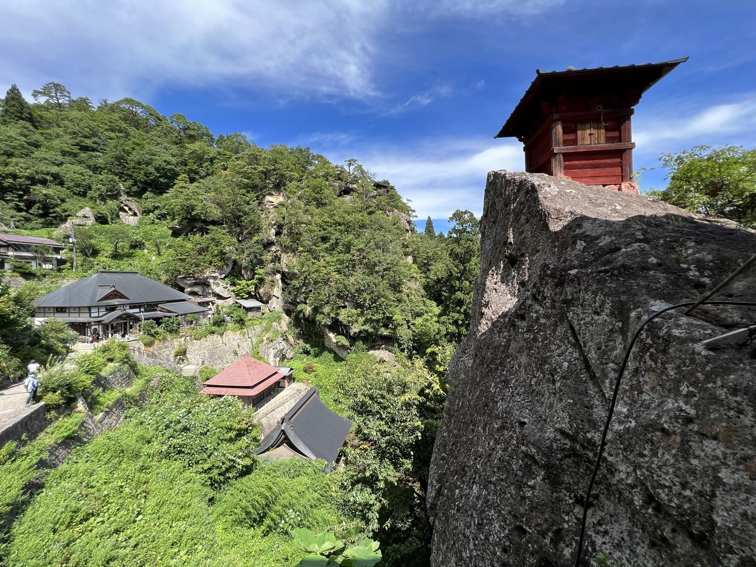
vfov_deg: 89.9
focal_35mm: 13
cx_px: 378
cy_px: 284
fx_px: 284
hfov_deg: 106.2
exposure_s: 1/1014
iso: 32
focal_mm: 1.57
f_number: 1.8
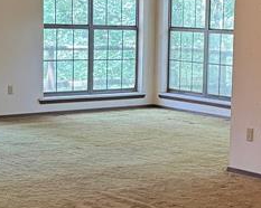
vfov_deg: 14.9
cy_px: 93
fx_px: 795
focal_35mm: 103
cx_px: 218
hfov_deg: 18.4
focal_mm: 6.76
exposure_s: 1/60
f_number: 1.78
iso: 320
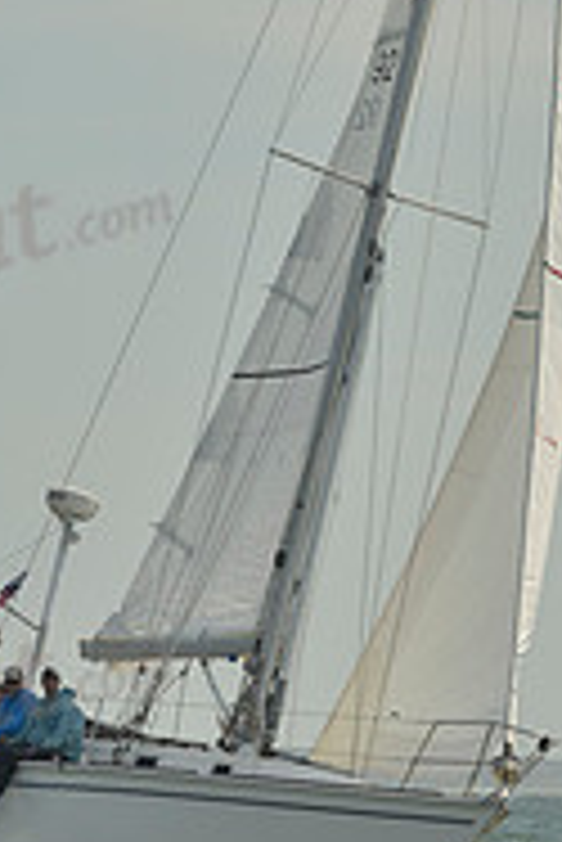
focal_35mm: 317
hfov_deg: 4.3
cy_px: -23
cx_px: 407
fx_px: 7409
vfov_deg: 6.5
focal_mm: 102
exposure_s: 1/1250
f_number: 8
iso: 200
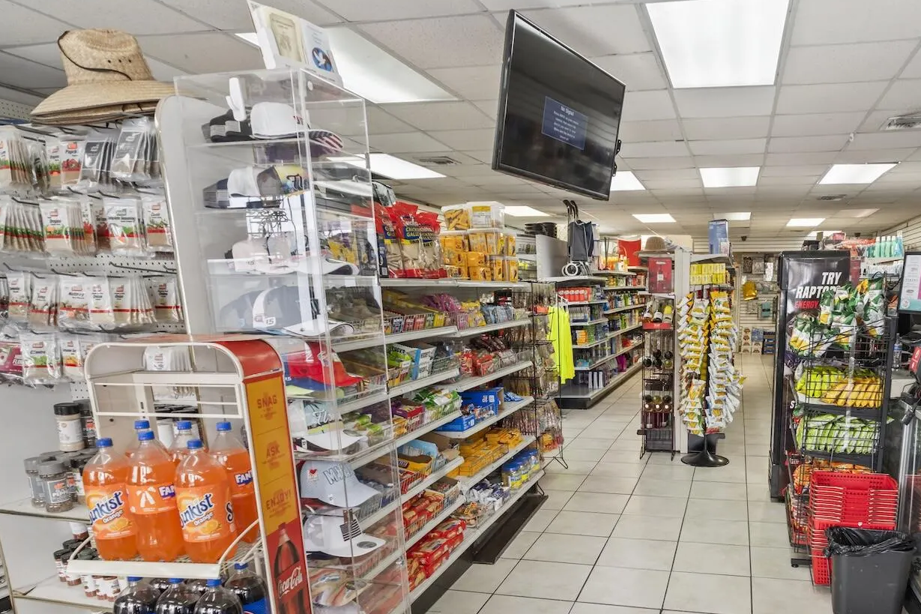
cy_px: 442
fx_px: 639
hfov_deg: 69.2
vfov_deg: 49.7
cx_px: 623
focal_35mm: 25
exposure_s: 1/10
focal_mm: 10
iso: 125
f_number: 2.8
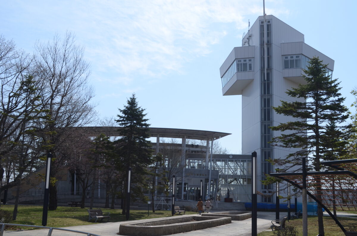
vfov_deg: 31.8
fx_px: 416
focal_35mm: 42
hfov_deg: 46.5
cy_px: 118
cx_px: 178
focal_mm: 28
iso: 125
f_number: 10
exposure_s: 1/320
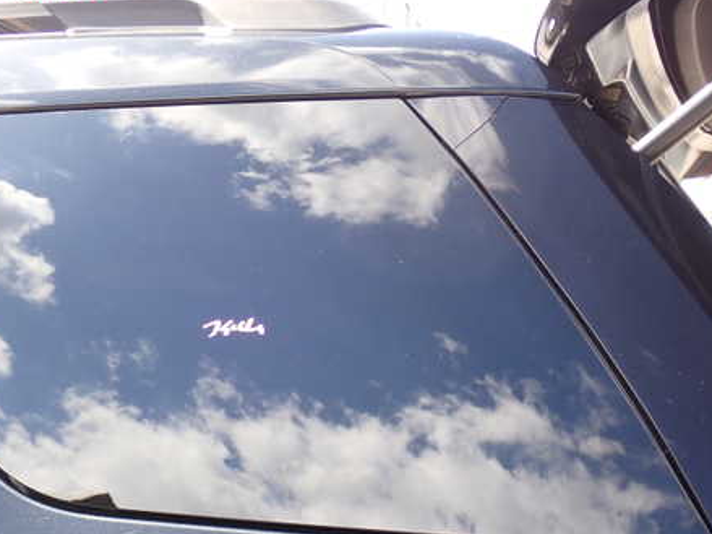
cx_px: 282
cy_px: 329
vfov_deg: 26.0
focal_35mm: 56
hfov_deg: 34.2
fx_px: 1152
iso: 100
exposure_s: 1/100
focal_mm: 7.31
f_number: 4
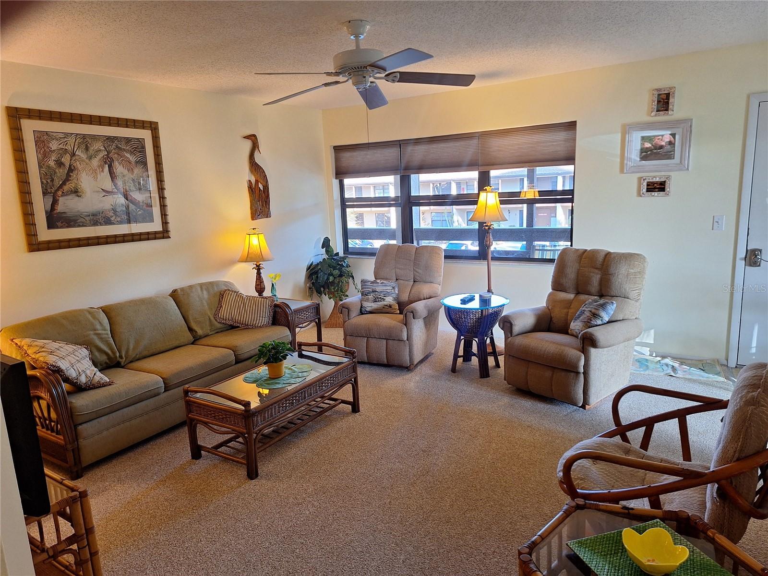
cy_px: 288
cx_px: 384
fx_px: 510
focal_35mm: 23
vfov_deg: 58.9
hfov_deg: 73.9
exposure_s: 1/40
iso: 80
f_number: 1.8
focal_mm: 5.54
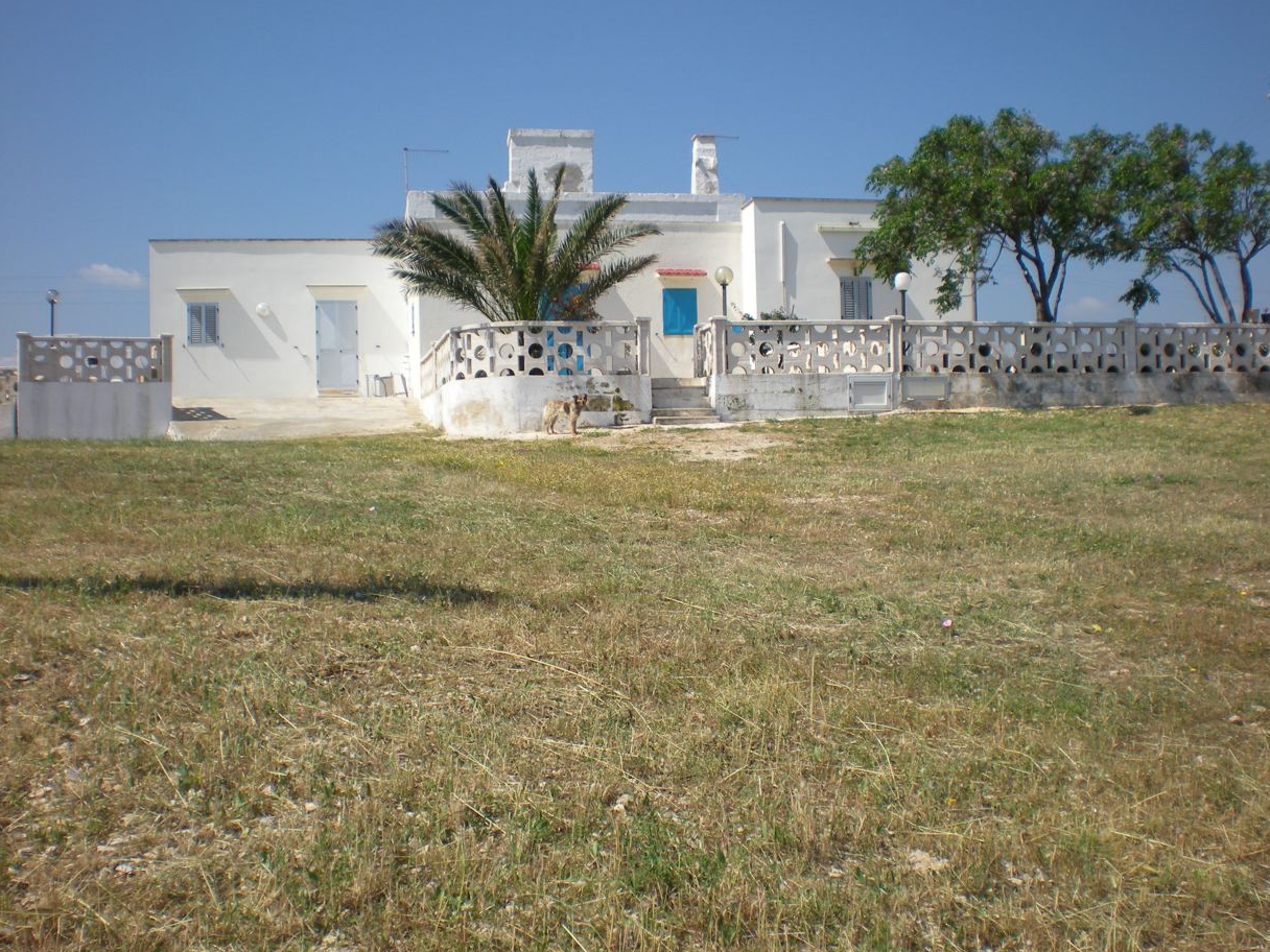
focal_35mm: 40
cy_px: 470
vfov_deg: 36.0
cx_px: 657
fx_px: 1468
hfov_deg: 46.8
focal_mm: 6.3
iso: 64
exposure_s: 1/560
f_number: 4.6
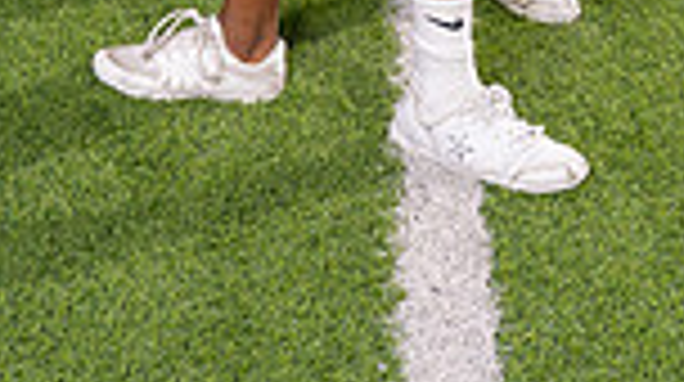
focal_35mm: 115
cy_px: -571
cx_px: 441
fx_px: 2083
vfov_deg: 9.3
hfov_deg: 18.6
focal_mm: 37
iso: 640
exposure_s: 1/250
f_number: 4.5
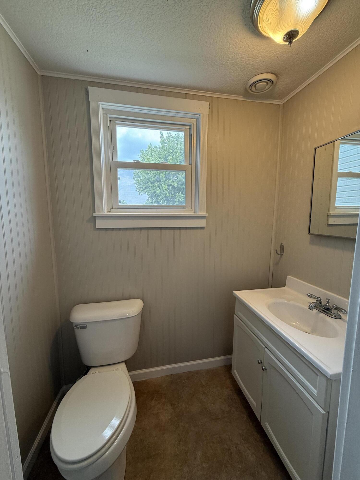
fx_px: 194
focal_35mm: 14
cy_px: 240
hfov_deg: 85.7
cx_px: 180
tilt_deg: -5.9
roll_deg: -1.1
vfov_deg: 102.1
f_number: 2.2
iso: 64
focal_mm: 2.22
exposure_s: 1/122
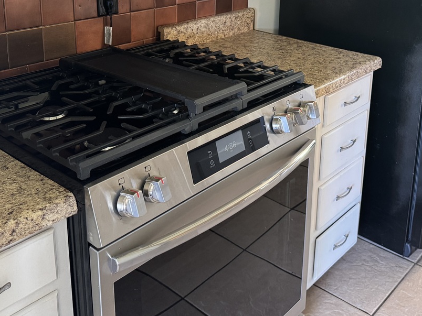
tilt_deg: -16.1
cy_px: 48
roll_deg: -1.7
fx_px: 524
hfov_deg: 43.7
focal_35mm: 43
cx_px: 240
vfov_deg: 32.3
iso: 400
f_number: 1.78
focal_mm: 6.76
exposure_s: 1/60
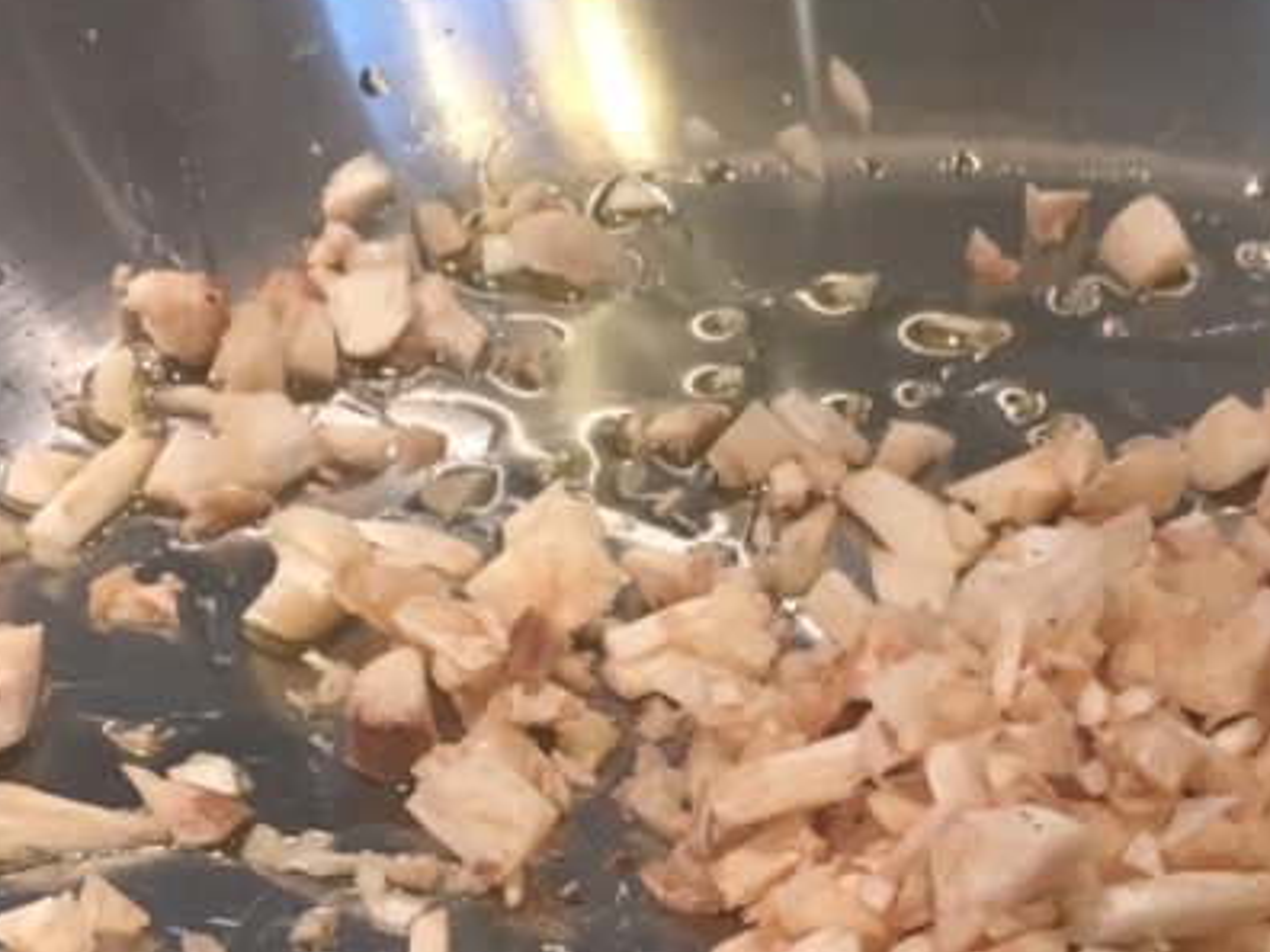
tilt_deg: -49.0
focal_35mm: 75
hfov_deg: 25.6
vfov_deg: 19.1
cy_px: 952
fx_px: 2752
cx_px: 1001
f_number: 2.2
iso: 32
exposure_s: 1/30
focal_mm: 4.15
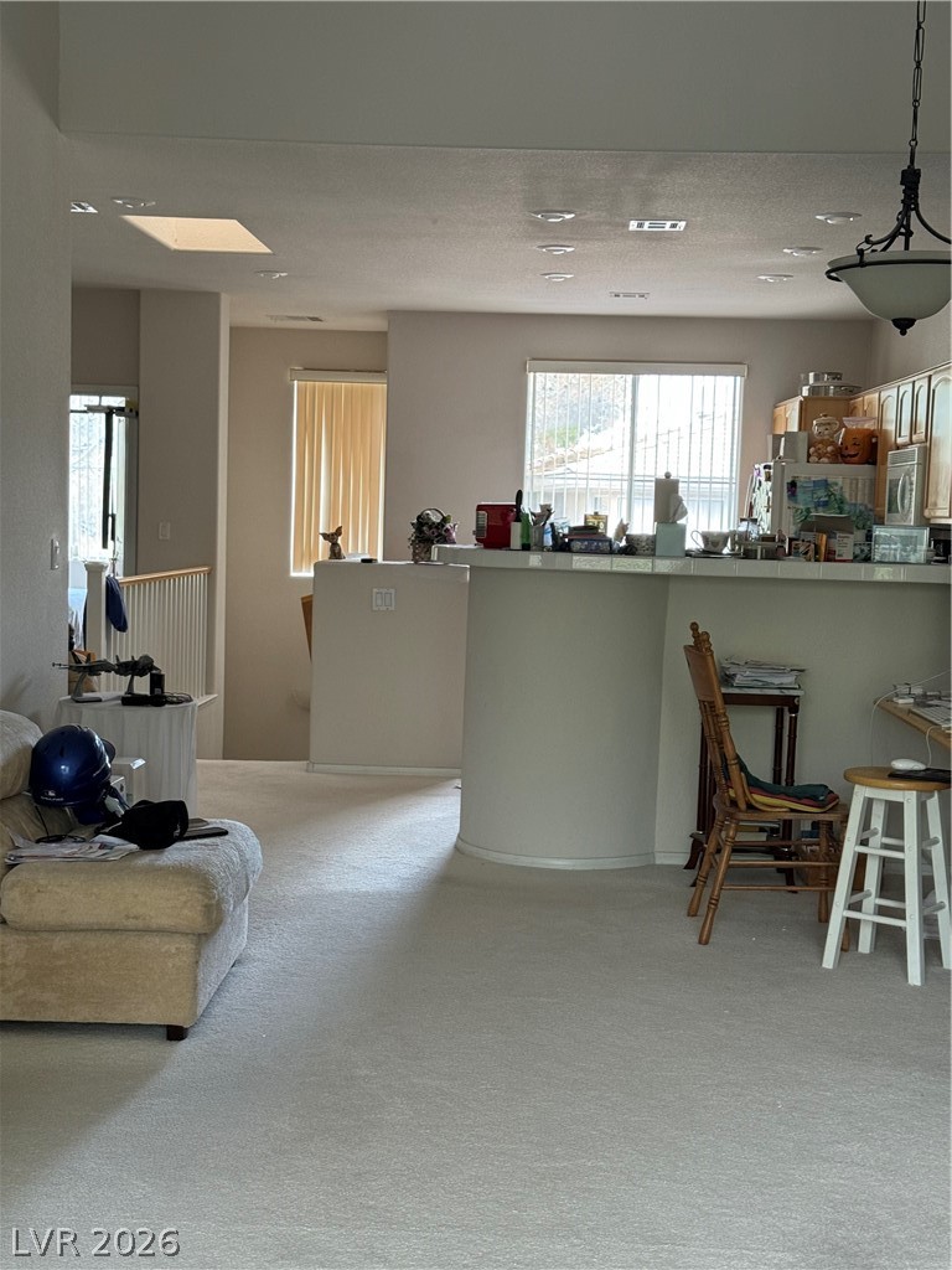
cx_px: 476
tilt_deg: -4.1
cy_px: 635
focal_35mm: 48
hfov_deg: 30.3
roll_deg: -2.0
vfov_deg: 39.7
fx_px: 1760
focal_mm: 6.76
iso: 160
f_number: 1.78
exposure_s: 1/60
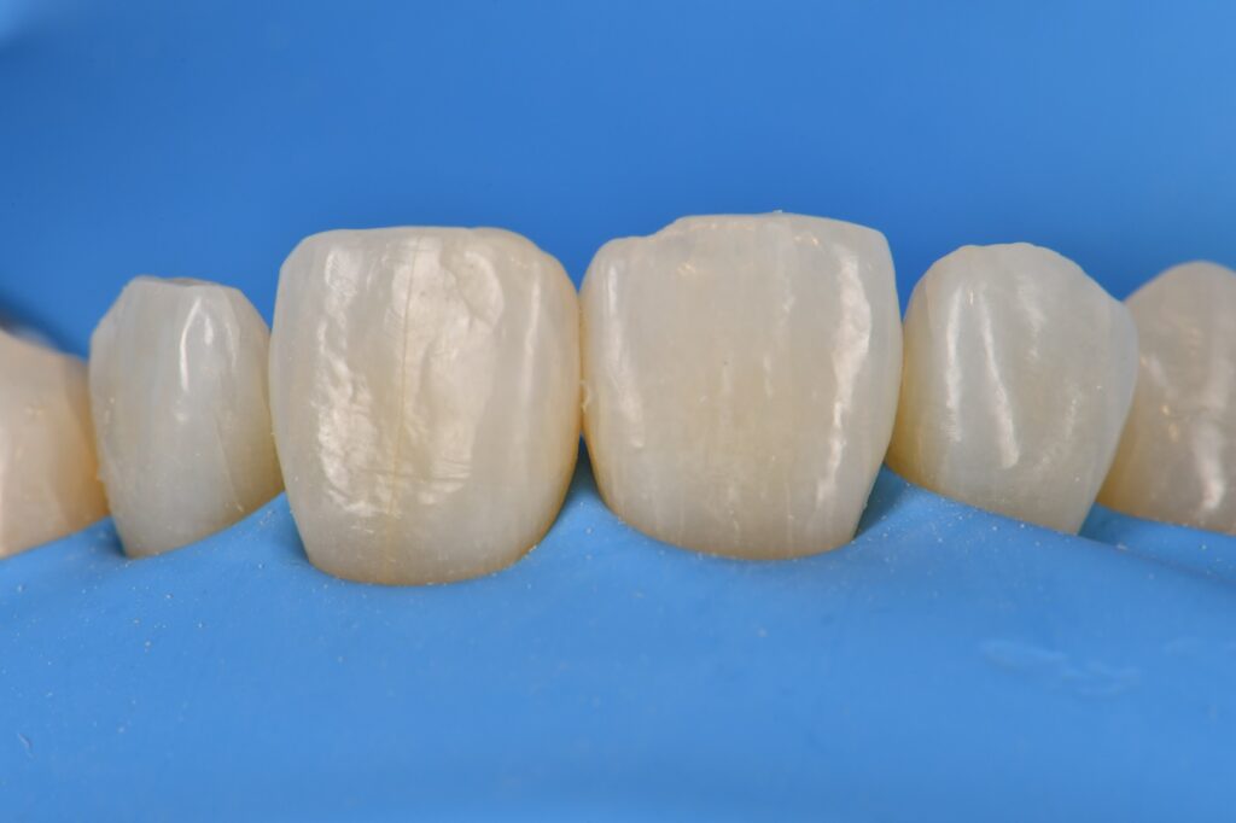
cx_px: 618
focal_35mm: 126
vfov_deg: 10.9
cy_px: 412
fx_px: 4324
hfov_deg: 16.3
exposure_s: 1/160
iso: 200
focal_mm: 105
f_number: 32
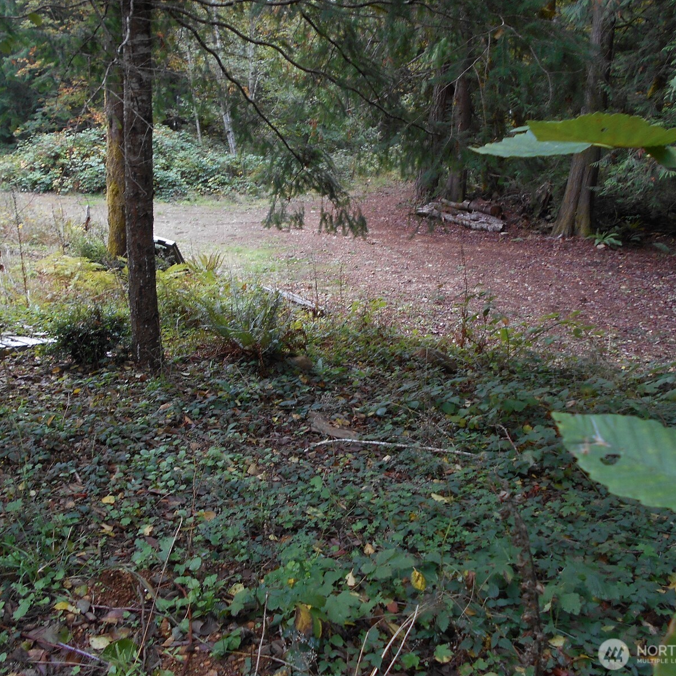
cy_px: 335
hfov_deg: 52.4
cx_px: 290
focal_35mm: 31
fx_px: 685
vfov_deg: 52.5
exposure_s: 1/60
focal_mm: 4.6
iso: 80
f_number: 3.2
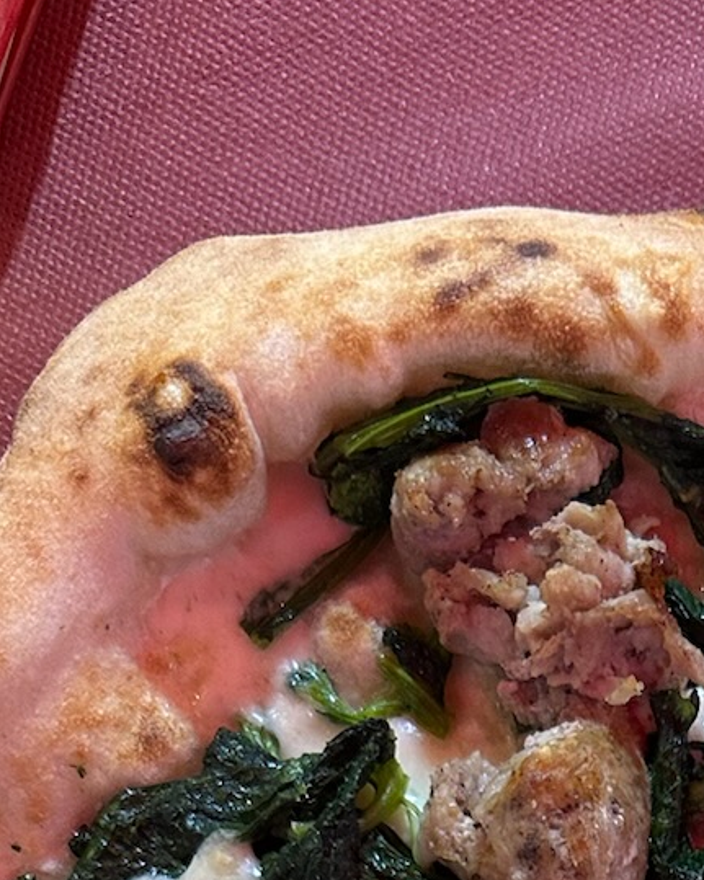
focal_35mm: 89
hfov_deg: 16.7
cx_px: 782
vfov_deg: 18.6
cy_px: 1384
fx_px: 2319
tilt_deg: -89.1
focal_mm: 6.86
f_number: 1.78
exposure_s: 1/50
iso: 200
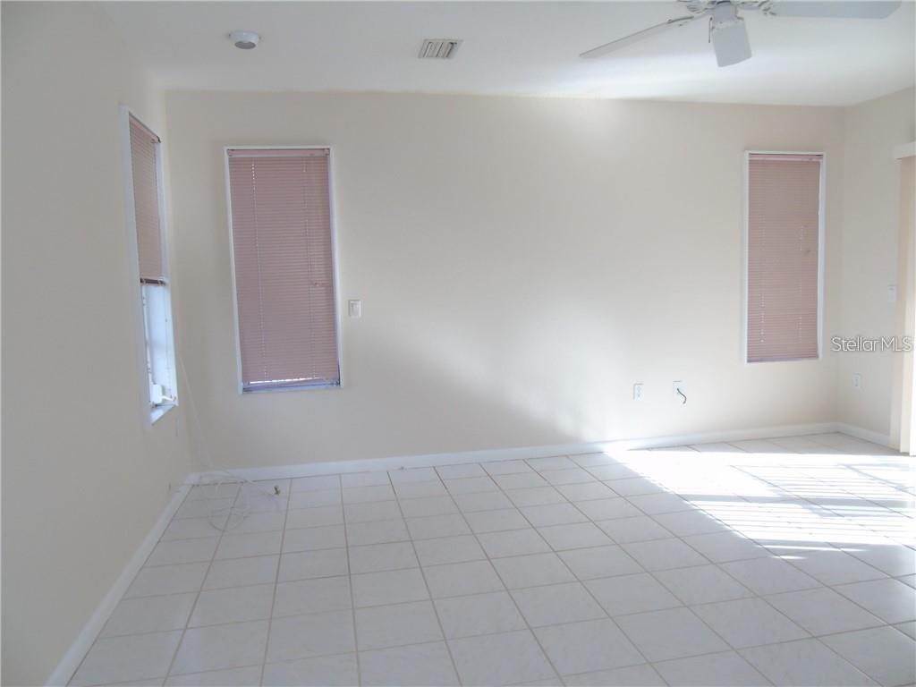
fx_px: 662
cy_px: 344
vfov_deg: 54.9
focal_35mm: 25
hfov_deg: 69.4
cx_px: 458
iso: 200
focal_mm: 4.4
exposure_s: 1/30
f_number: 3.4
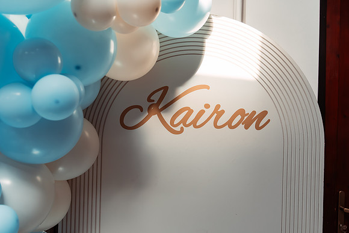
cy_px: 116
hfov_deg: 61.9
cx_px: 174
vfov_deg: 43.6
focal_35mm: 30
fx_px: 291
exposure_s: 1/320
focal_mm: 30
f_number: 4
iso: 800
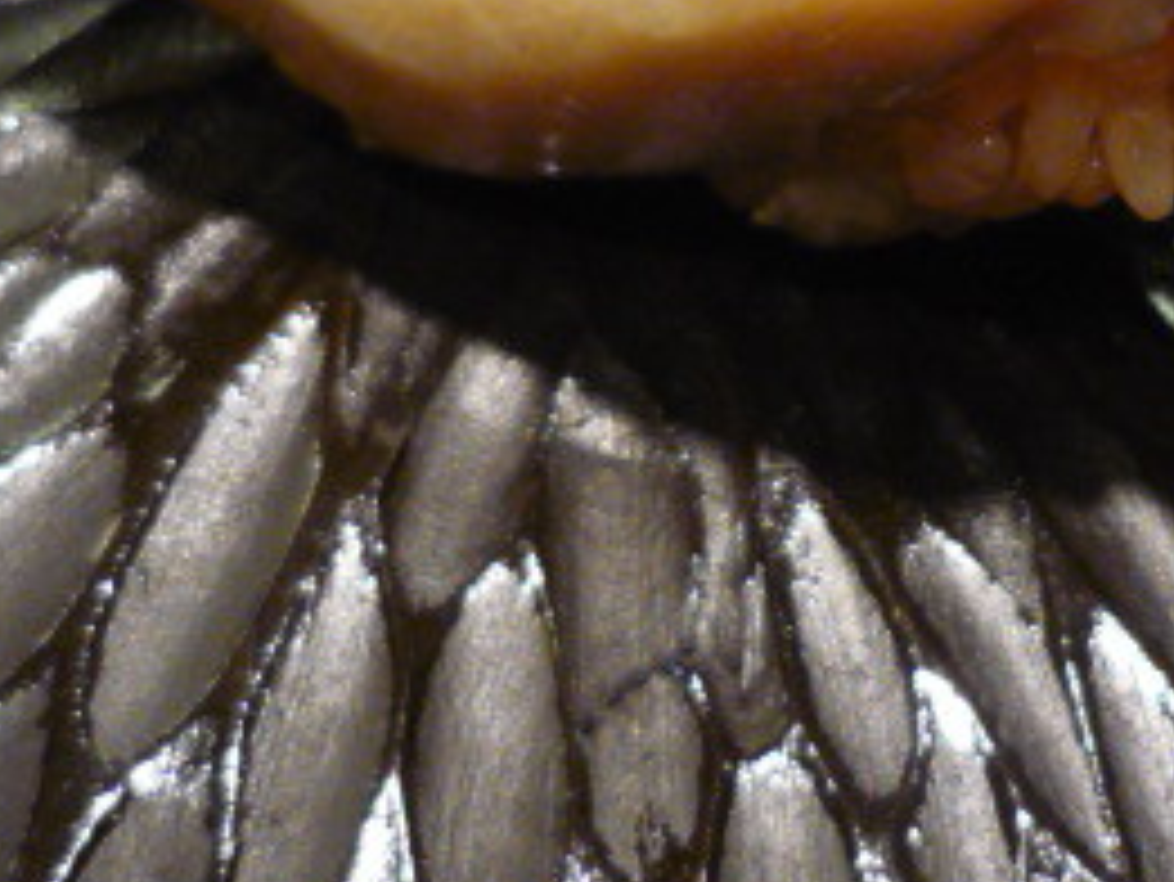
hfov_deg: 24.1
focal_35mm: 81
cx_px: 711
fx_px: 2748
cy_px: -27
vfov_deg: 17.7
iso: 400
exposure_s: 1/30
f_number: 2.8
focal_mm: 5.5
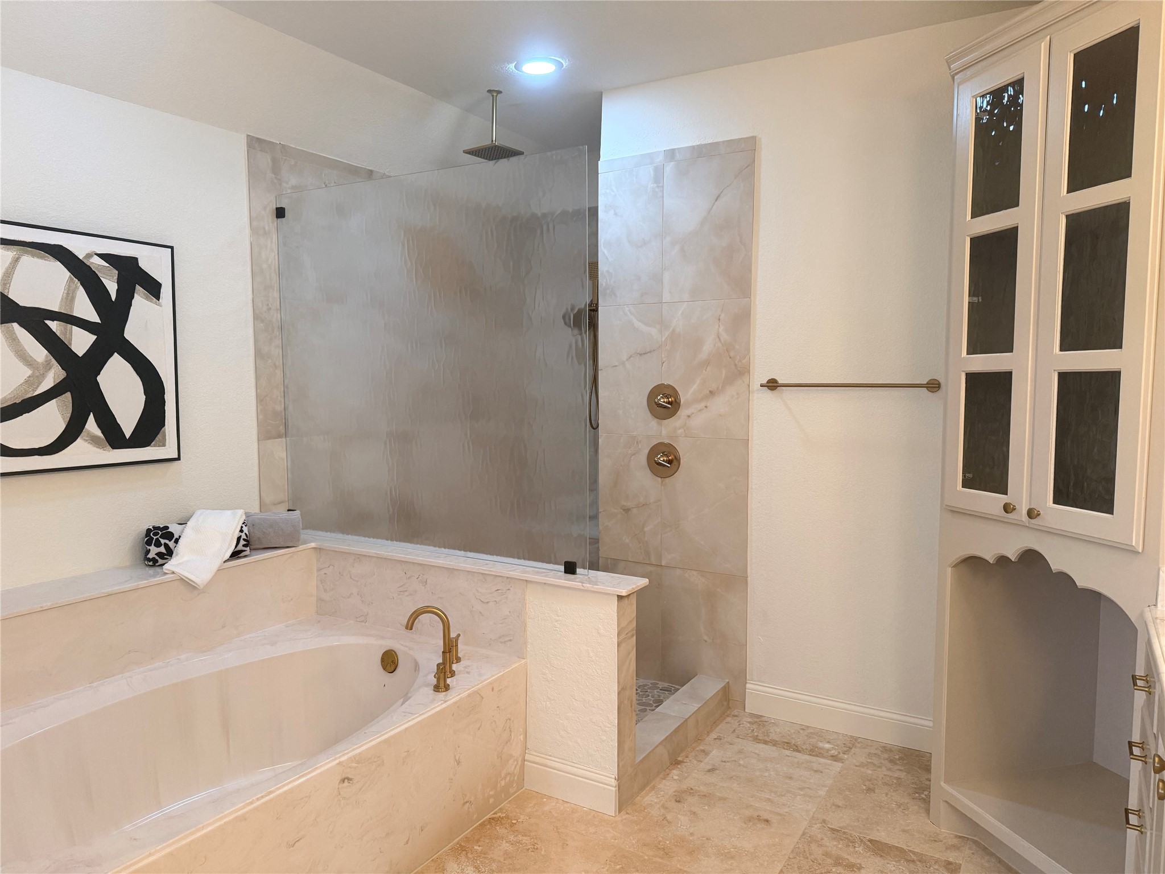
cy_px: 437
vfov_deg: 56.8
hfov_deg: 71.6
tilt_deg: -5.0
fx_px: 808
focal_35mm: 24
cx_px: 582
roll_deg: +0.0
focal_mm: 6.76
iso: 250
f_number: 1.78
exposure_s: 1/60
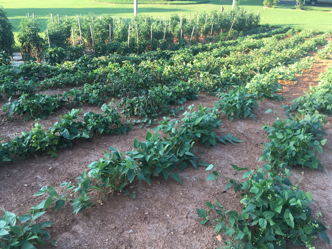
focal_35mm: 29
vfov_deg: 48.2
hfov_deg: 61.7
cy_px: 124
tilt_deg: -27.8
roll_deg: -5.2
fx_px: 278
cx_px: 166
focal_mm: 4.15
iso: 25
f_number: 2.2
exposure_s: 1/120
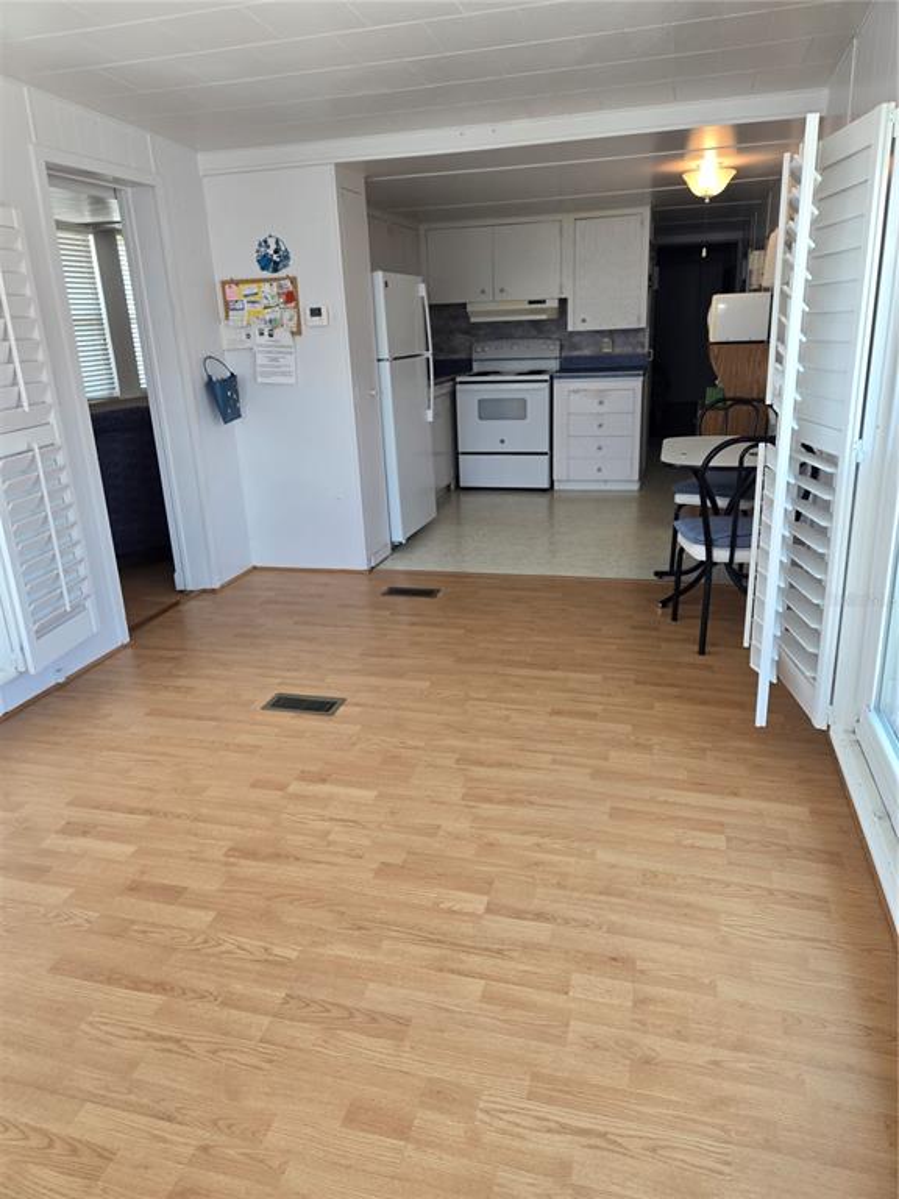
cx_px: 450
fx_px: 796
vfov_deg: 73.9
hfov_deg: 58.9
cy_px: 600
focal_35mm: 23
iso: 40
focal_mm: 5.4
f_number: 1.8
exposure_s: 1/120
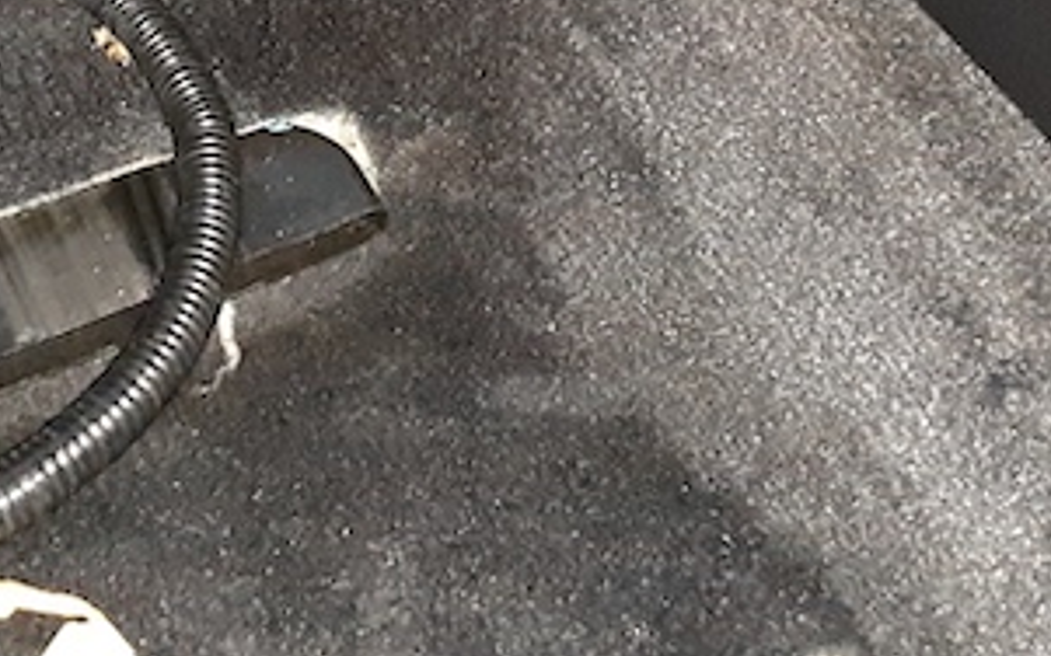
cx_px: 471
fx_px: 2176
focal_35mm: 76
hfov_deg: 27.1
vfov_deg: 16.7
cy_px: -28
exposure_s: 1/15
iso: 1000
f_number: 1.9
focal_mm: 2.91
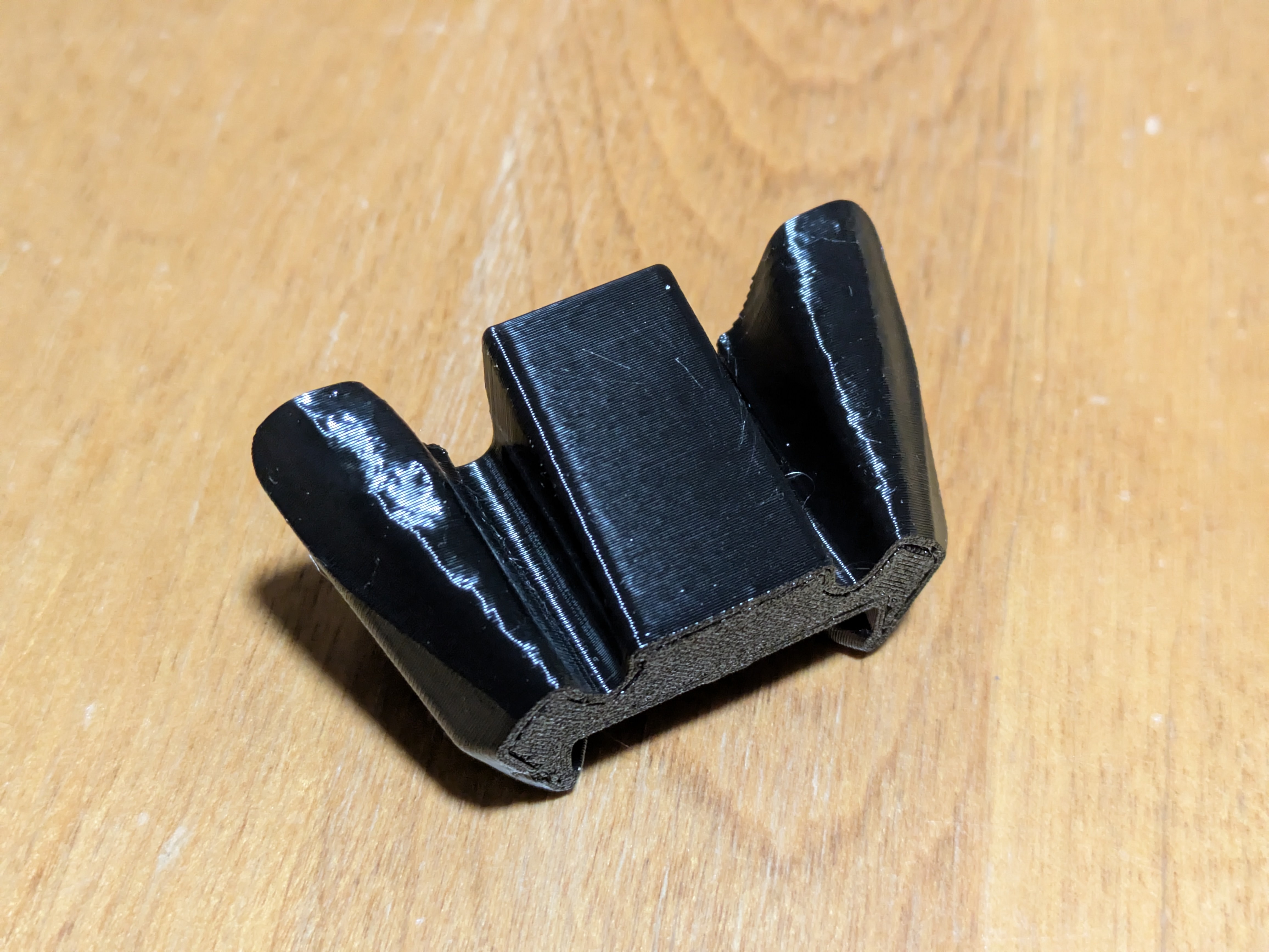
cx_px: 634
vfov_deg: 28.6
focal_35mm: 51
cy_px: 476
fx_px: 1870
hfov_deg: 37.5
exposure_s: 1/60
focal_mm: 5.43
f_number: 1.89
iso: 970
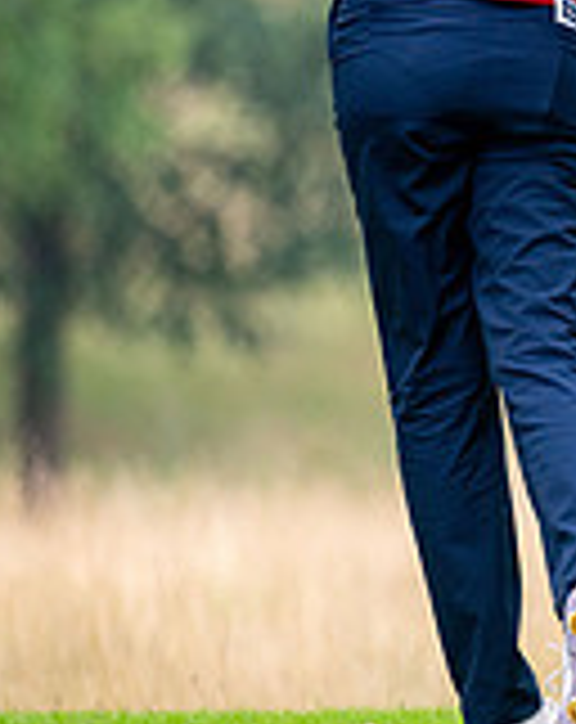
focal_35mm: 1017
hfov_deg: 1.5
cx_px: 1278
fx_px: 21754
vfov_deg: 1.9
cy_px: 101
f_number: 4
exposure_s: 1/1000
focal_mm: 300
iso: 400
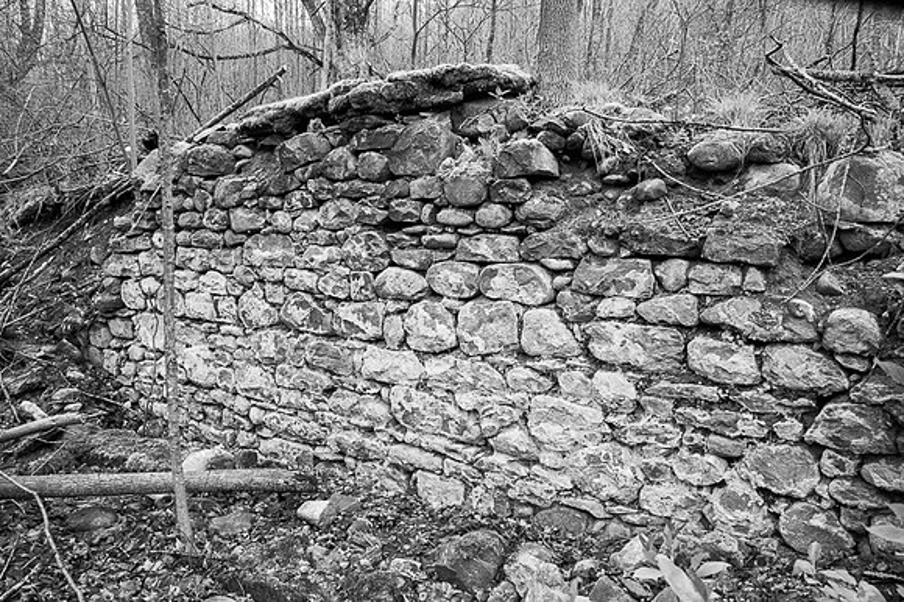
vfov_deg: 47.9
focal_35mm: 27
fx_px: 678
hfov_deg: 67.4
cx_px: 452
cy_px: 301
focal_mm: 18
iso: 2500
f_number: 14
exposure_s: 1/60
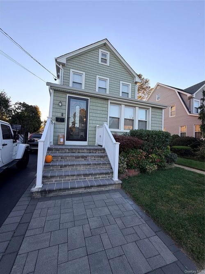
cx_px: 102
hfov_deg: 85.7
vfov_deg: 102.1
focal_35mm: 14
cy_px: 137
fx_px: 111
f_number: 2.2
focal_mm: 2.22
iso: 40
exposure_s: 1/209
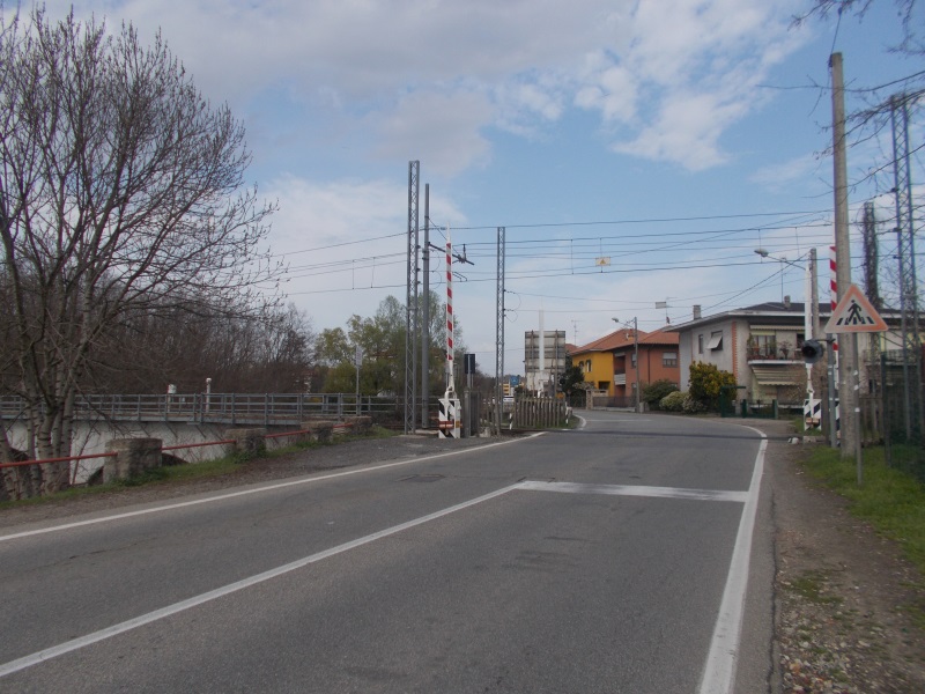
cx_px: 462
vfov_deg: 53.1
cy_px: 347
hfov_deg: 67.3
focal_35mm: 26
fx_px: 695
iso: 80
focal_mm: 4.6
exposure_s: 1/160
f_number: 8
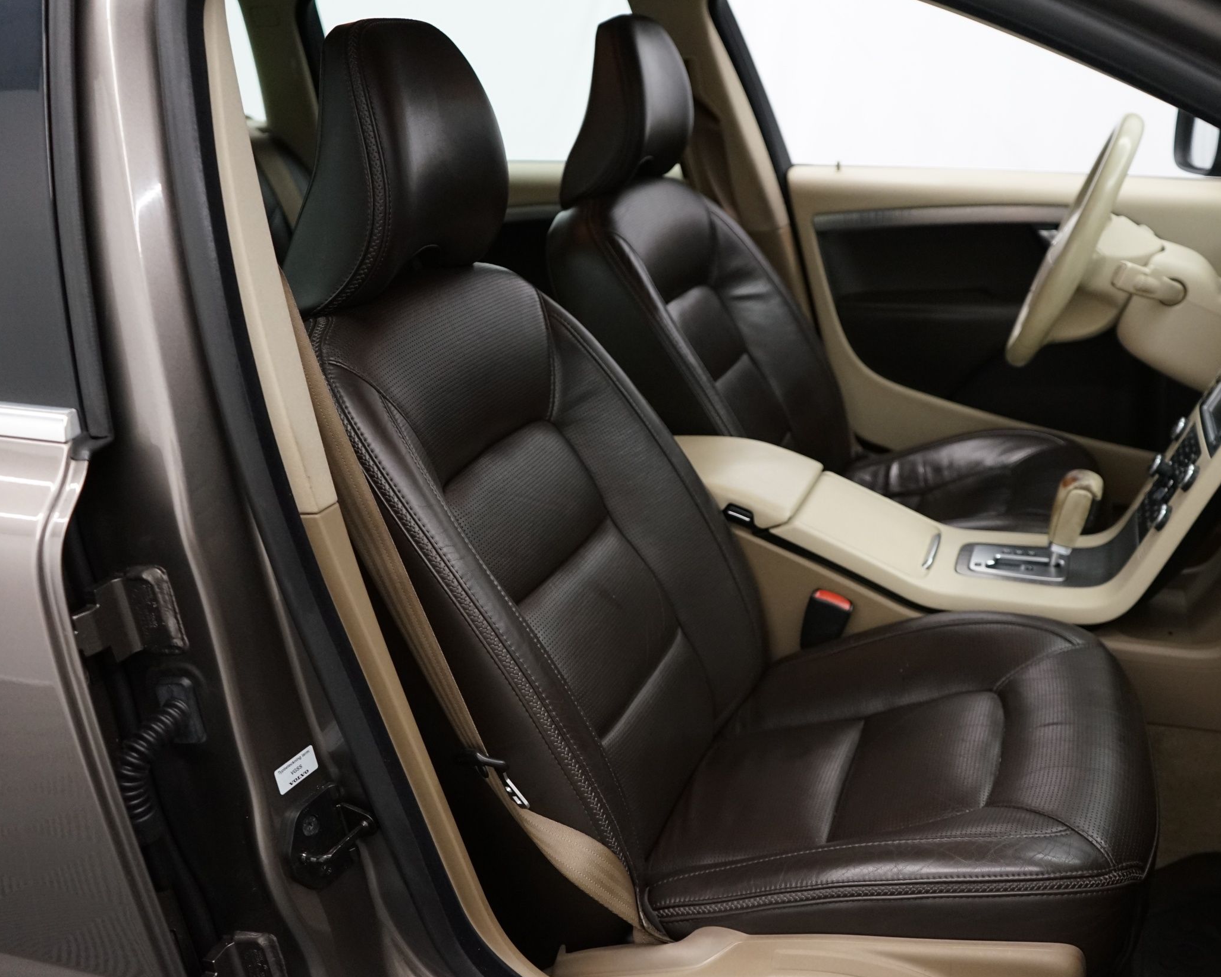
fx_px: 1156
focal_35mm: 32
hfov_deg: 55.3
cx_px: 732
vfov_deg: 45.8
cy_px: 495
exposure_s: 1/160
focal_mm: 28
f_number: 3.5
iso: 2500
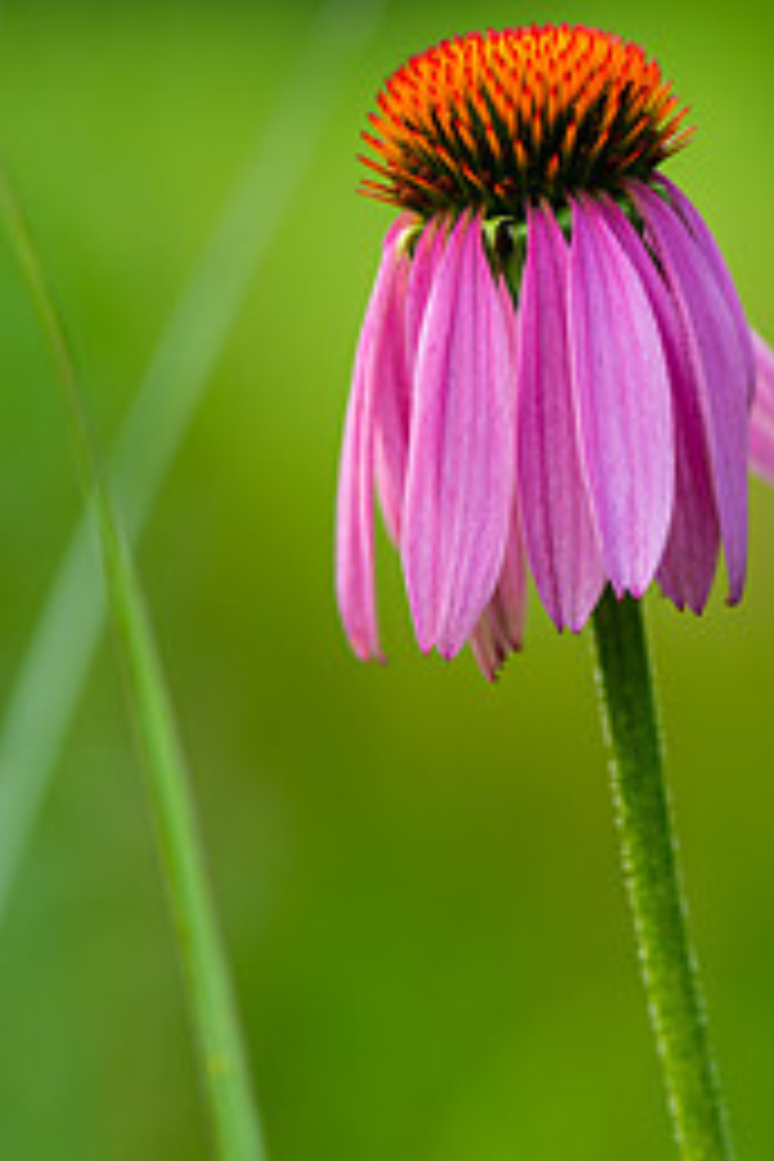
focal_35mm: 183
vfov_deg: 11.2
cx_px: 346
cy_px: 788
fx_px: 5901
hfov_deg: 7.5
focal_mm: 105
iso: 100
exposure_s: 1/30
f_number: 4
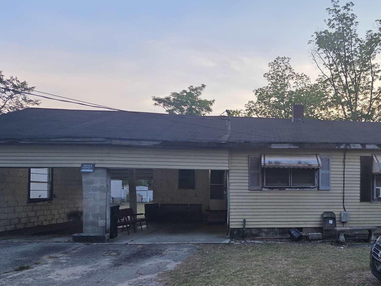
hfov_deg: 64.2
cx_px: 297
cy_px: 200
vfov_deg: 53.3
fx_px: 275
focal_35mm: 25
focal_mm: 2.2
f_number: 1.9
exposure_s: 1/120
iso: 100
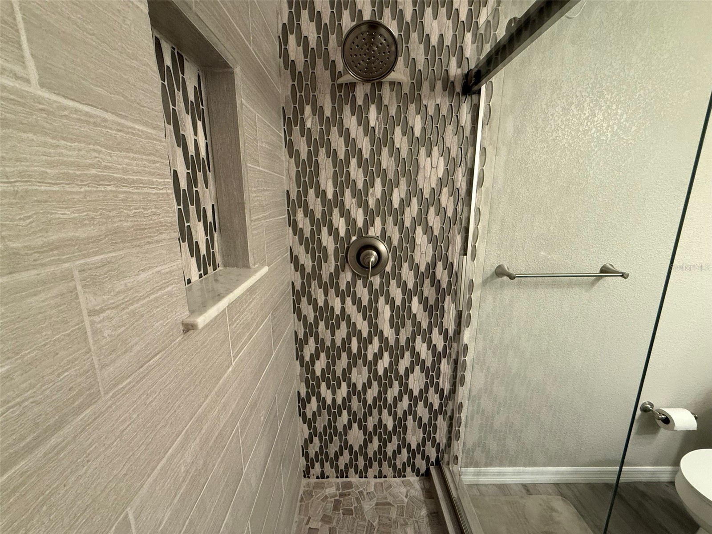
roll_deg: -0.5
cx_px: 356
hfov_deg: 102.1
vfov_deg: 85.7
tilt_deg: -12.9
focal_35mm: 14
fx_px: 288
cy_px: 267
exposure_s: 1/60
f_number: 2.2
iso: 500
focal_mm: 2.22
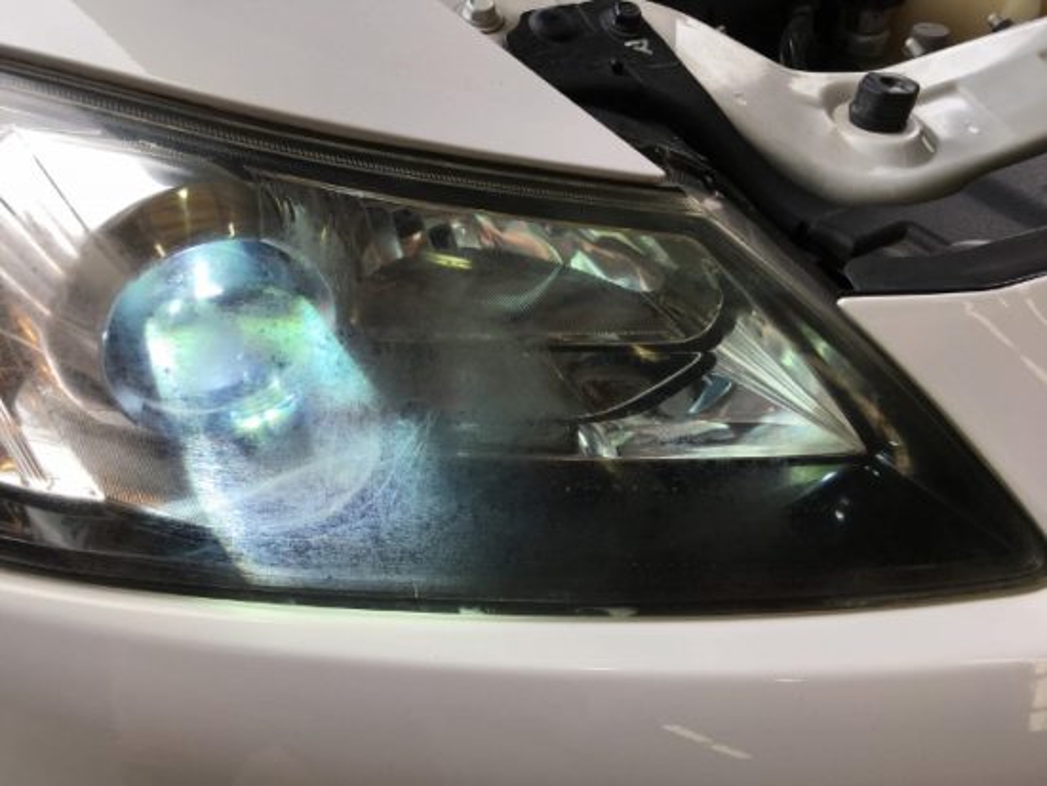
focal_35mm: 29
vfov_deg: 48.3
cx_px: 524
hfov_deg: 61.6
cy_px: 393
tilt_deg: -45.2
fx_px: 878
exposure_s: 1/425
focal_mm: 4.15
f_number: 2.2
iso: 25
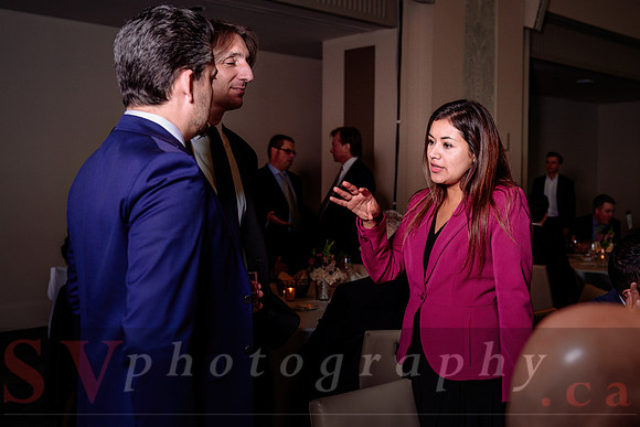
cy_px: 214
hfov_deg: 45.2
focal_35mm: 43
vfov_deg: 31.2
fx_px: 764
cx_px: 382
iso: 1000
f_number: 3.5
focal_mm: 36
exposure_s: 1/125
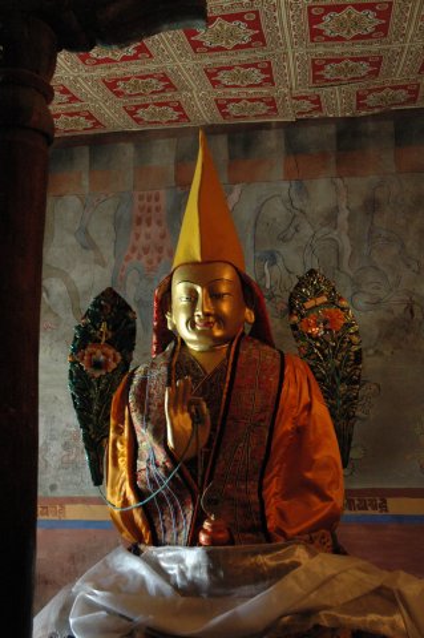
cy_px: 319
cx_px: 212
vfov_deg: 48.0
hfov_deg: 32.9
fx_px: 717
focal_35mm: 40
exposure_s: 1/13
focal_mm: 27
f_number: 3.8
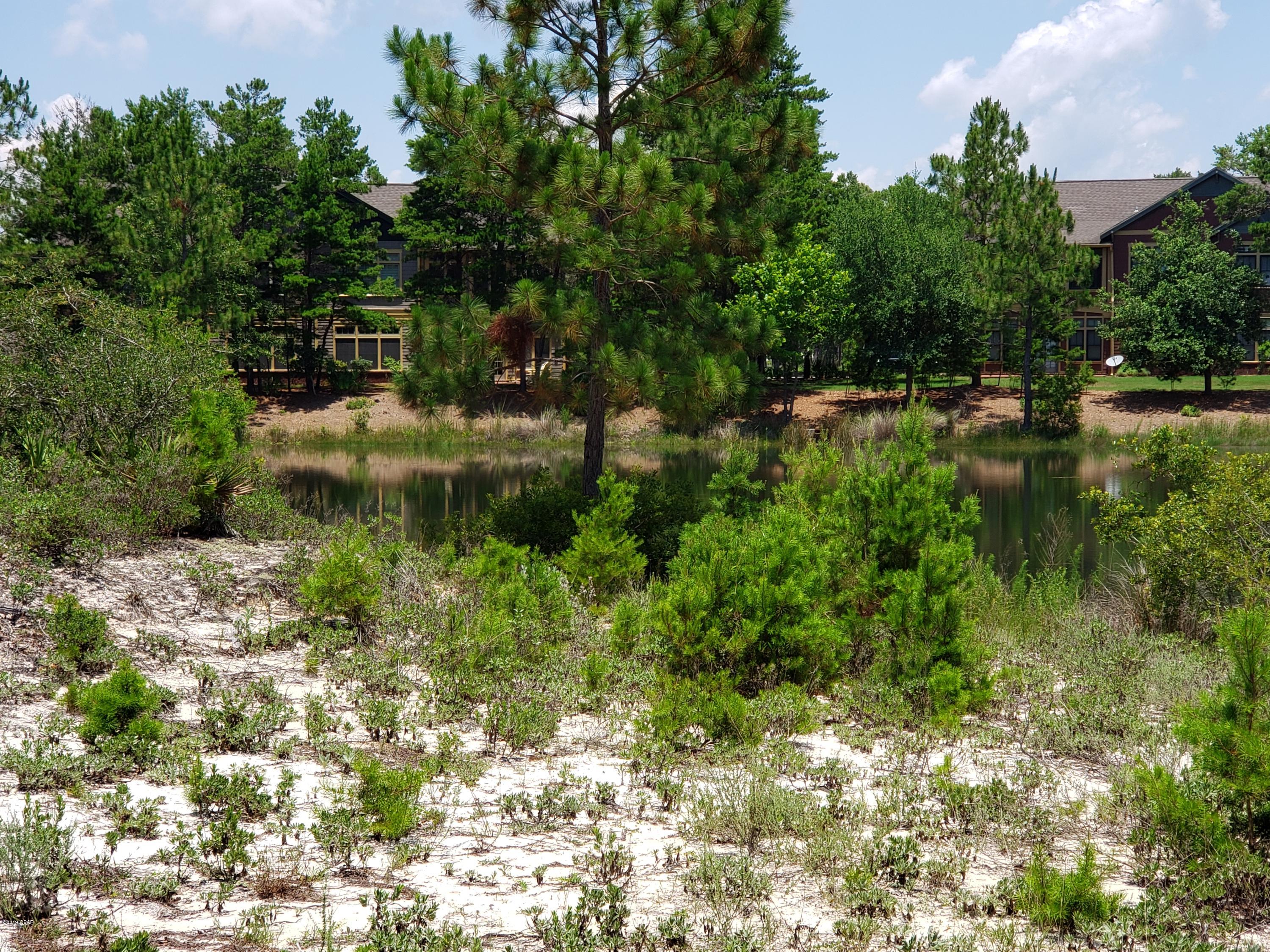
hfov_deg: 36.8
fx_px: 1908
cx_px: 635
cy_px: 476
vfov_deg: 28.0
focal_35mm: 52
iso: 32
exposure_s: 1/591
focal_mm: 6
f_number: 2.4
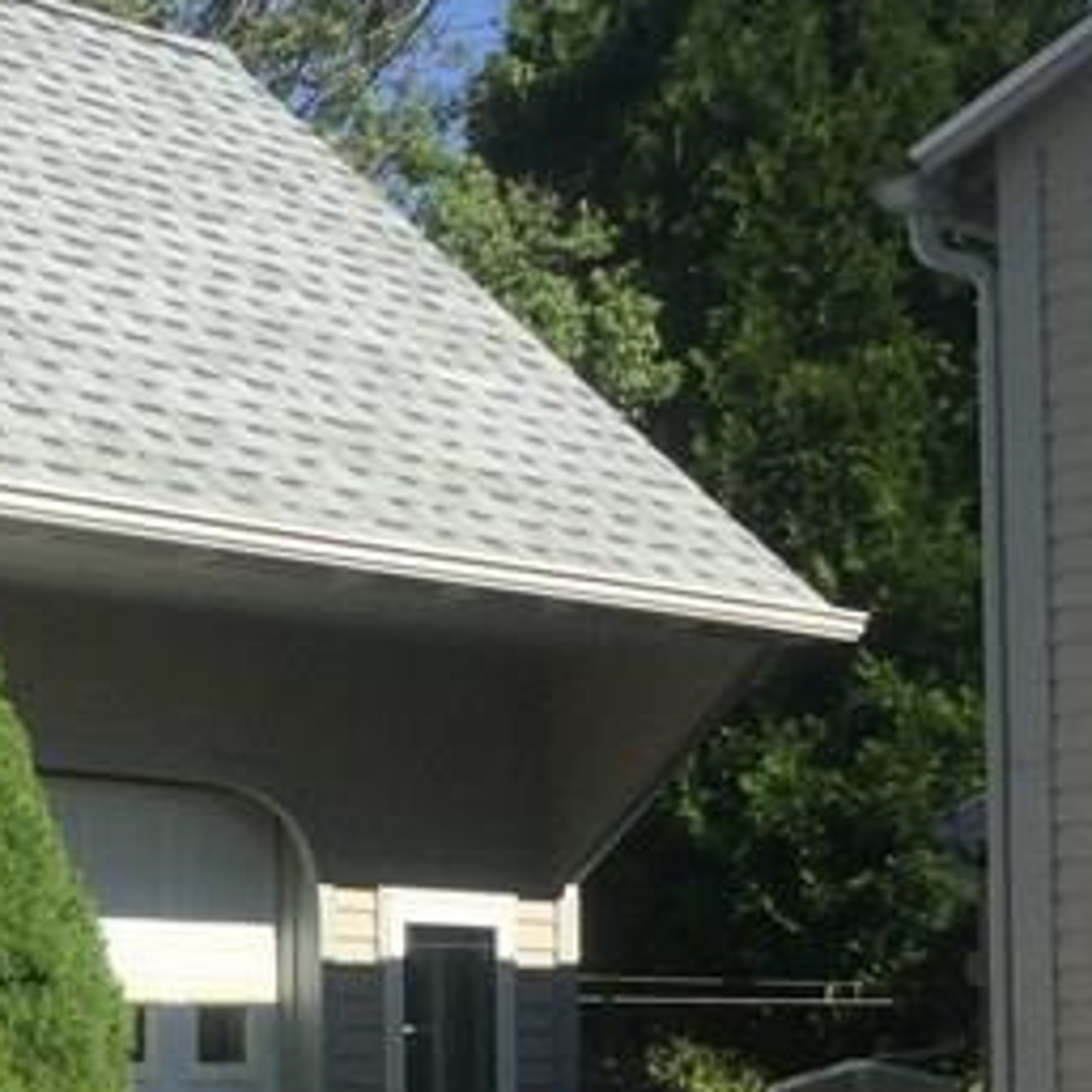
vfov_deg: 15.8
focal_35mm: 109
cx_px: -671
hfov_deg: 14.6
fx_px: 3890
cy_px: 1020
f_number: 2.4
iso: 25
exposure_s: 1/1199
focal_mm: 3.3
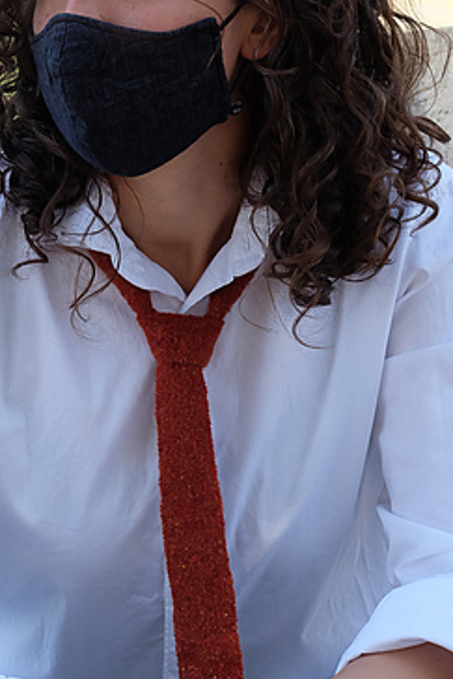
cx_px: 165
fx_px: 3149
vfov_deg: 12.3
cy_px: 220
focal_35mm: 167
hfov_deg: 8.2
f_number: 5.6
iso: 400
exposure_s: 1/420
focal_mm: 63.2
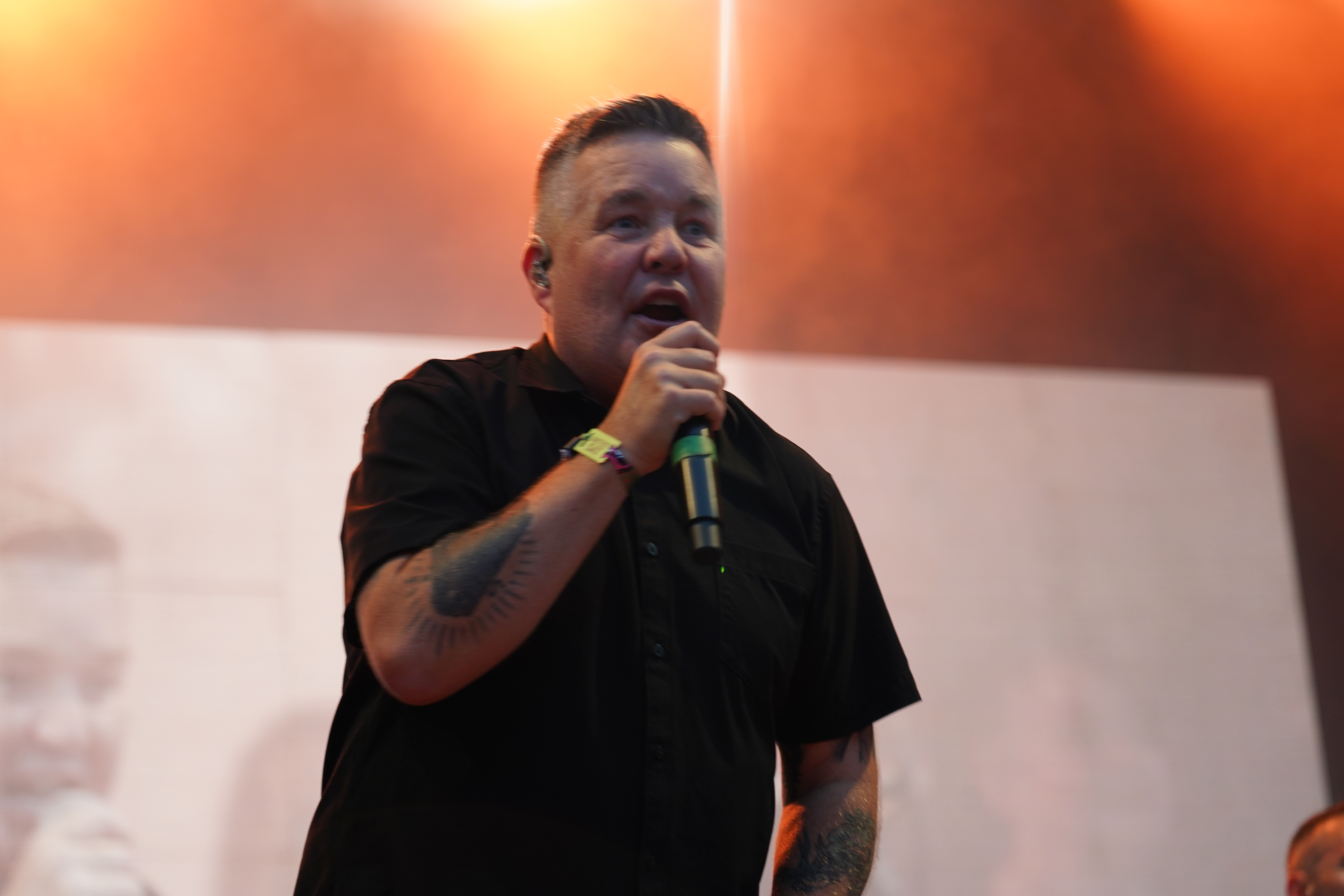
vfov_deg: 13.0
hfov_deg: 19.5
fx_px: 3920
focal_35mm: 105
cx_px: 672
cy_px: 448
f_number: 4
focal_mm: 105
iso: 640
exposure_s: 1/160
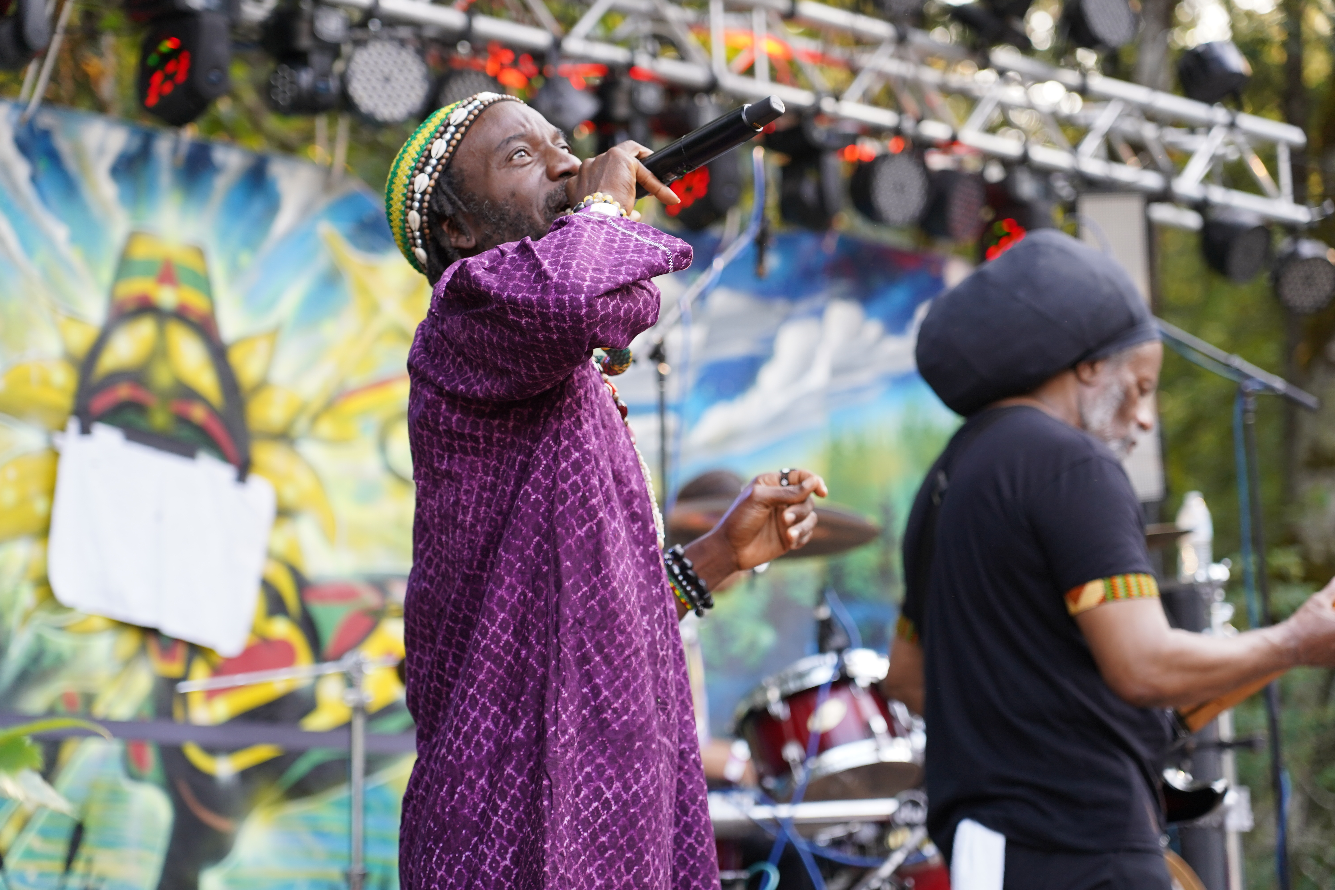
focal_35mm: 105
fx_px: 3893
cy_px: 445
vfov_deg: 13.0
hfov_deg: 19.5
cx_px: 668
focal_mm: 105
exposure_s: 1/160
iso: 640
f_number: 4
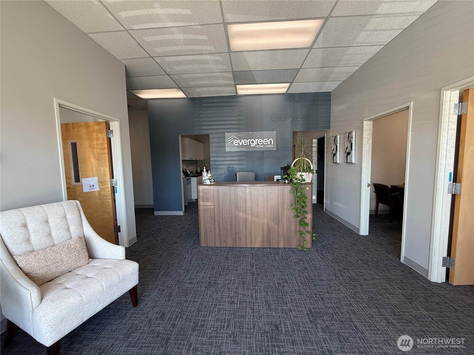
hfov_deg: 102.1
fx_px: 192
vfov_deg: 85.7
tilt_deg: -5.7
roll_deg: +1.4
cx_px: 237
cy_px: 178
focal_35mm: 14
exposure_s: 1/120
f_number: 2.2
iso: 100
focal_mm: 2.22
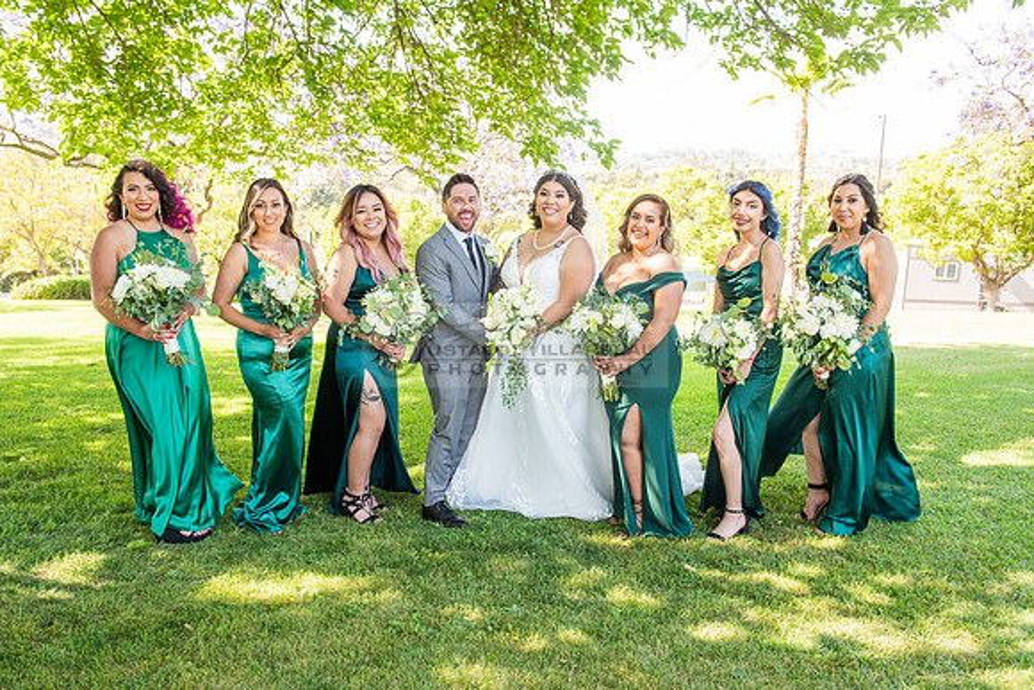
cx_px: 517
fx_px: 833
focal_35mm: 29
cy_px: 345
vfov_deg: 45.0
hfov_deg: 63.6
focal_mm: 29
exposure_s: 1/200
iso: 500
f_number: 6.3
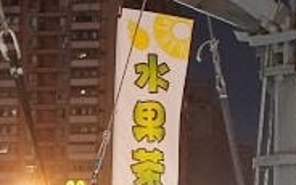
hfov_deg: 11.2
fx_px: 1500
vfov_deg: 7.0
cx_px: 243
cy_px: 243
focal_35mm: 186
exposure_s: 1/60
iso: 1250
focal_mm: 28
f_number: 4
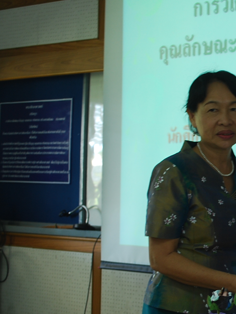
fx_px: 782
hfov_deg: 16.1
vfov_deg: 22.6
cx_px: 318
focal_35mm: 86
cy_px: 214
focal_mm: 29
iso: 200
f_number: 4.8
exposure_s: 1/8
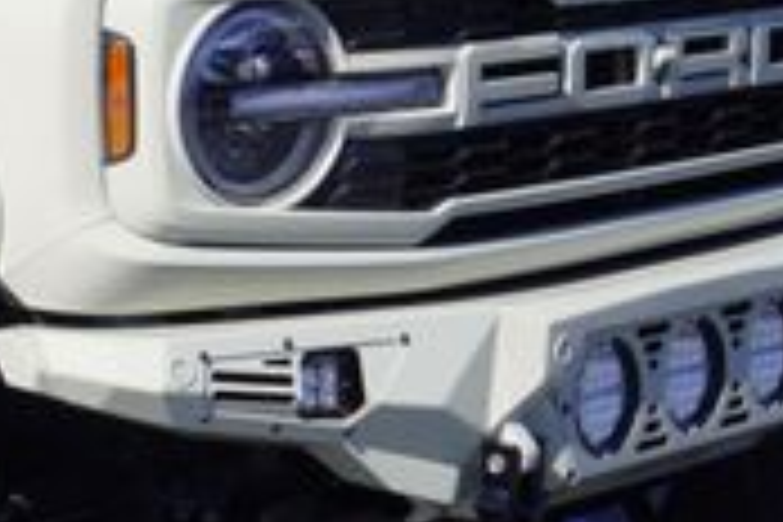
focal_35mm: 149
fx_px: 3237
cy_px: 270
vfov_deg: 9.2
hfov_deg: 13.1
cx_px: -351
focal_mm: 27
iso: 100
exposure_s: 1/160
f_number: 11
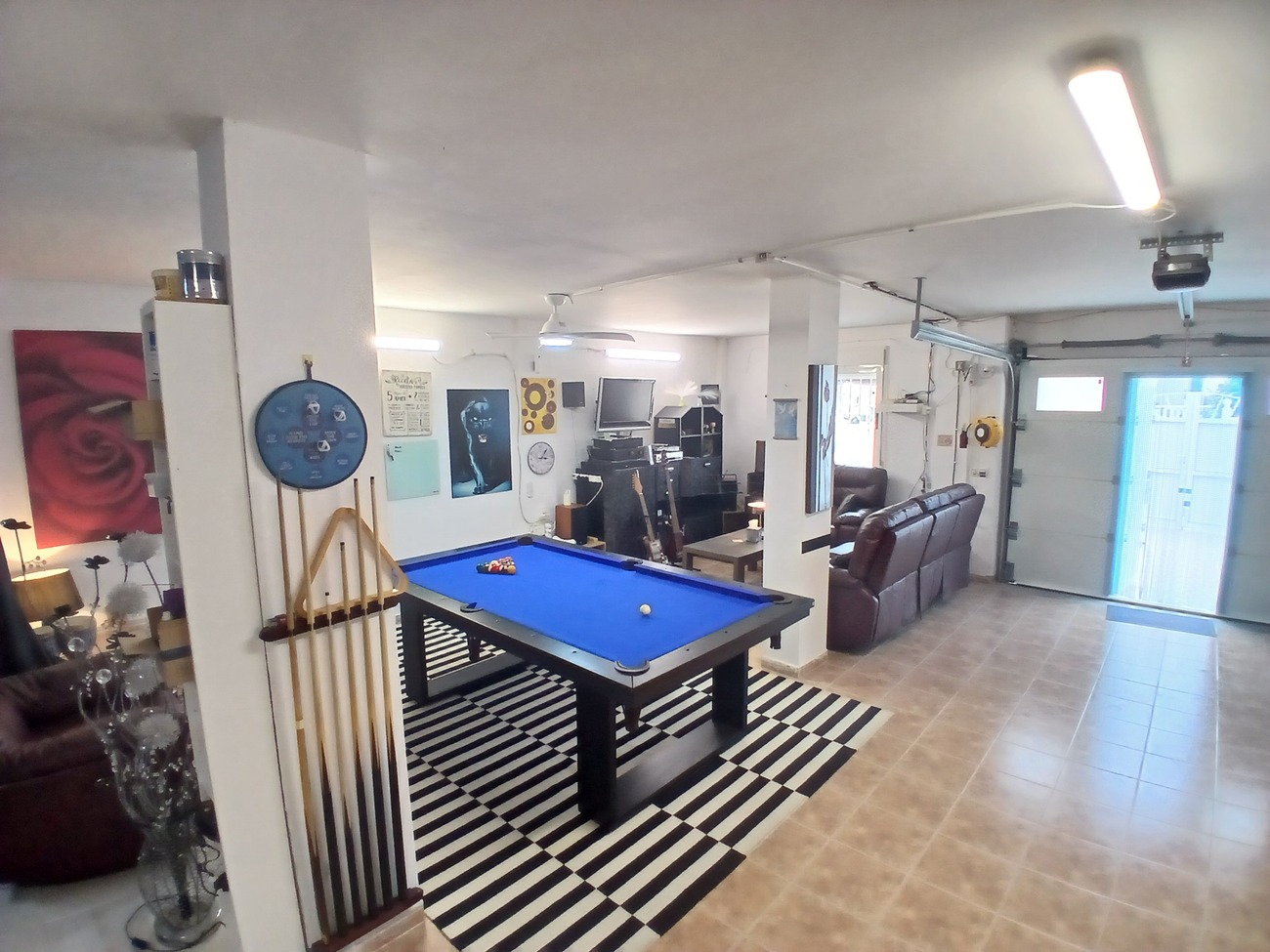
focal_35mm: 17
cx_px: 635
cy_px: 476
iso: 100
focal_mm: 1.4
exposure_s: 1/33.3
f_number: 2.2
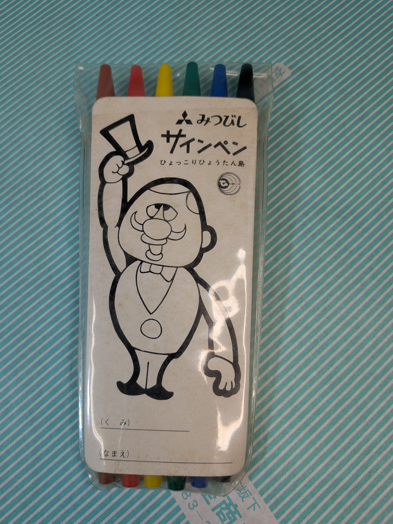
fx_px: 363
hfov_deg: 56.8
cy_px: 262
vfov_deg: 71.6
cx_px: 196
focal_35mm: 24
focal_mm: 4.53
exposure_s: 1/100
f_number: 1.7
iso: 42
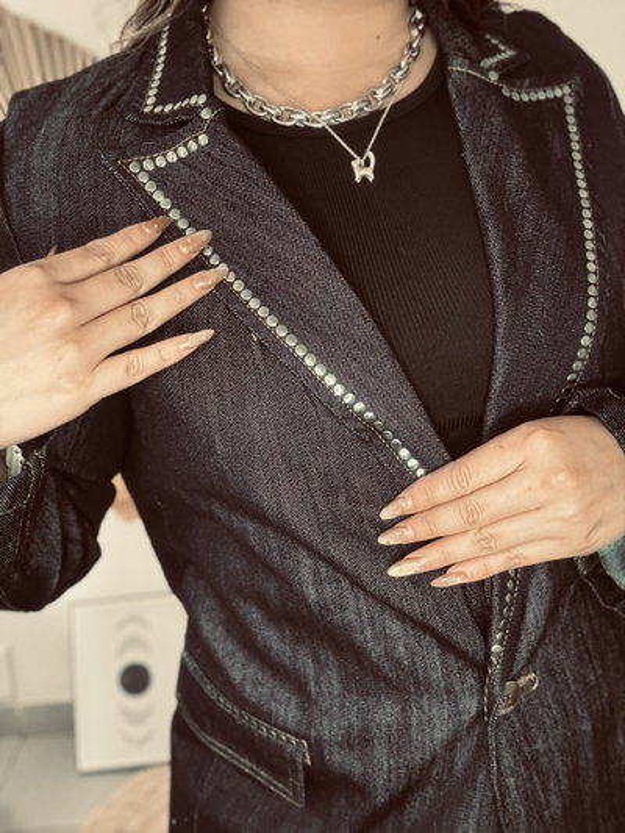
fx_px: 722
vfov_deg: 60.0
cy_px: 416
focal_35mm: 30
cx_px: 312
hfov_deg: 46.8
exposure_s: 1/25
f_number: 1.9
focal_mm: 2.69
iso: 400
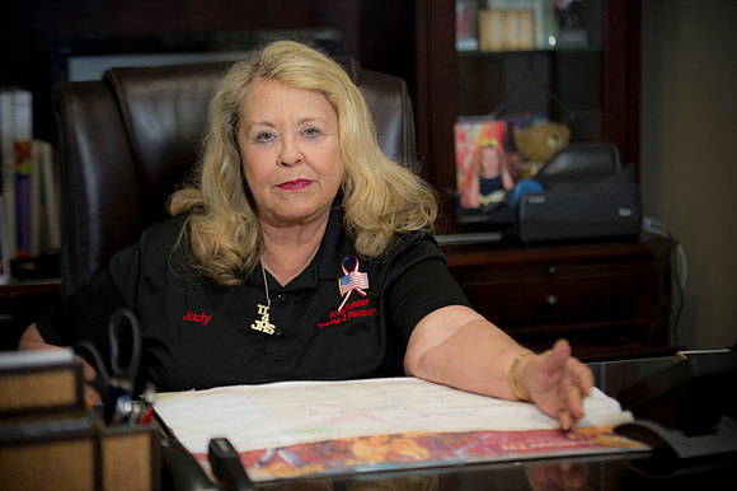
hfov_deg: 20.4
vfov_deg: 13.7
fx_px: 2046
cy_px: 246
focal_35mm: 100
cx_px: 368
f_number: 2.8
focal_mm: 100
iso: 400
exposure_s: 1/80
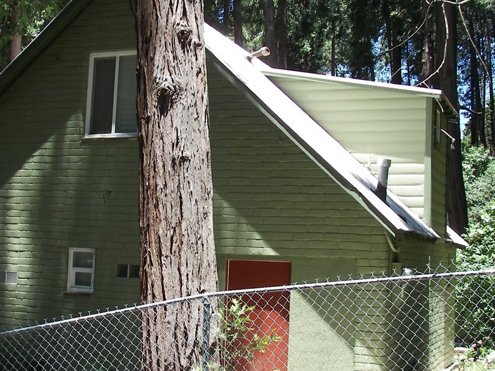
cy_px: 212
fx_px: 872
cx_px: 199
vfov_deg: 24.0
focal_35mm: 61
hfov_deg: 31.6
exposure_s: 1/200
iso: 50
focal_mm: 6.9
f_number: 2.8
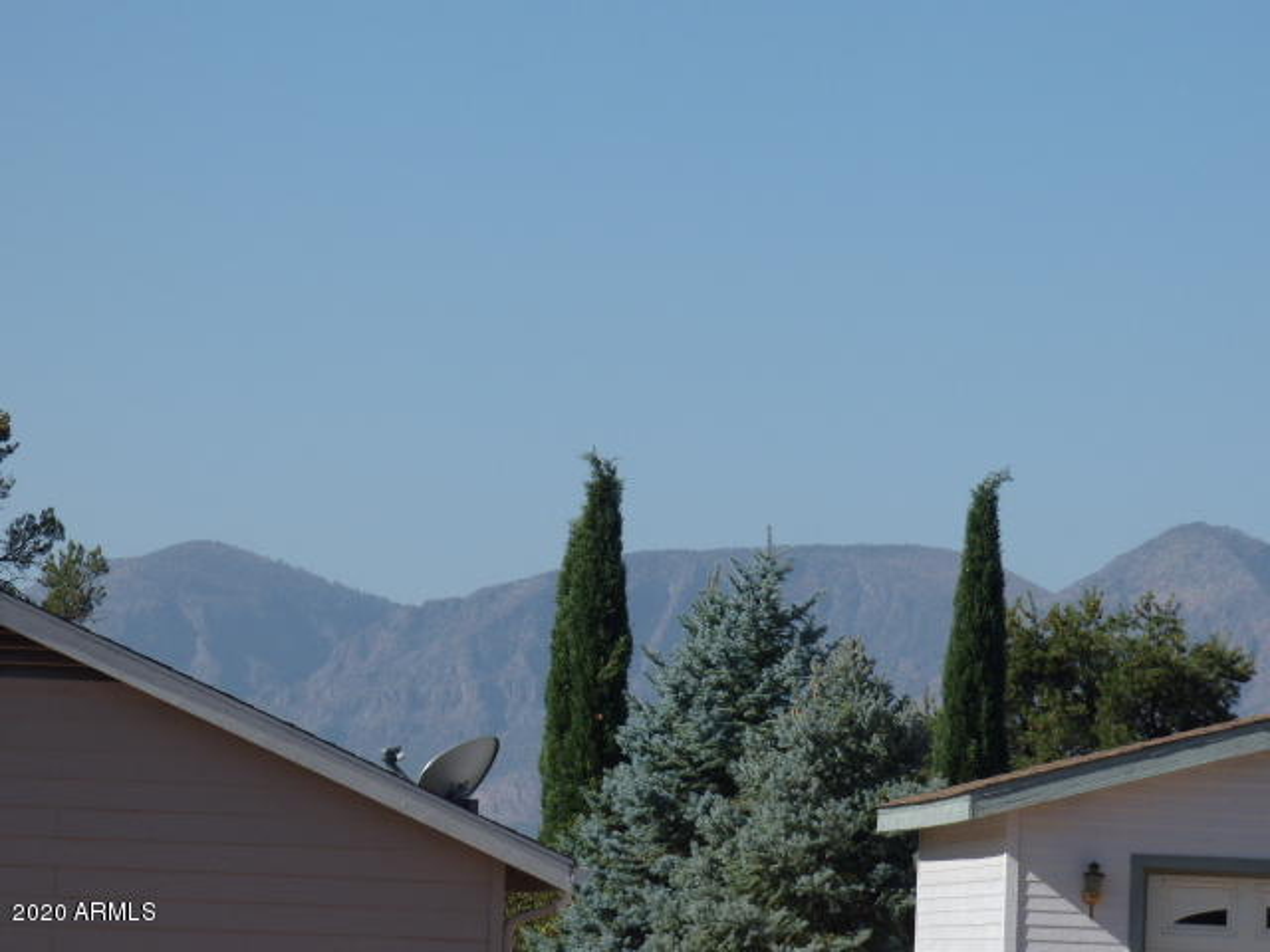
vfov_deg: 5.5
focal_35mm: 268
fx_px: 9832
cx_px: 635
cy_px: 476
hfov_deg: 7.4
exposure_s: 1/800
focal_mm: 43.6
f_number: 5.5
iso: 100
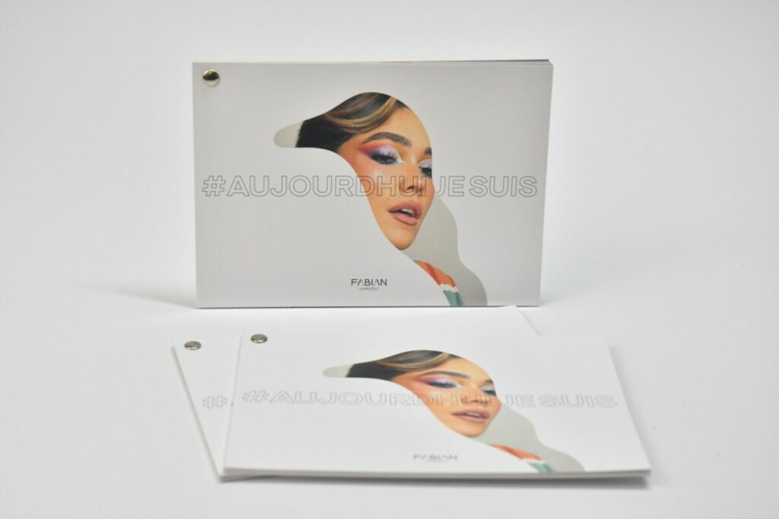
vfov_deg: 18.2
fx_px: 1623
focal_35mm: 75
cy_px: 260
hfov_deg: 27.0
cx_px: 390
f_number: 8
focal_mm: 50
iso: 2500
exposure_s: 1/250
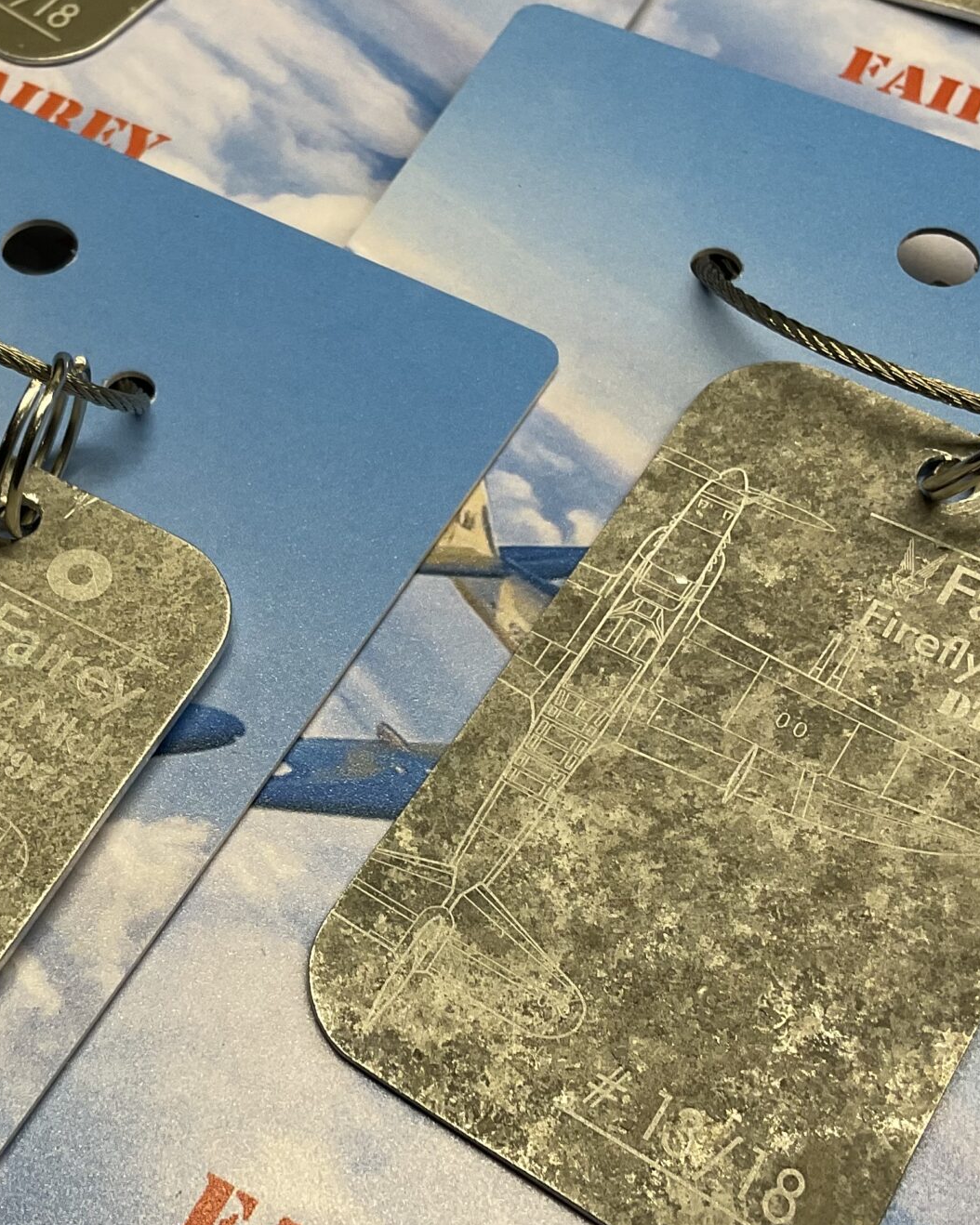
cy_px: 639
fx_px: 1995
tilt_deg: -53.7
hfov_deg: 27.2
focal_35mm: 55
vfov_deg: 34.2
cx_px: 246
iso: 40
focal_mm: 3
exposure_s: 1/100
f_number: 1.8
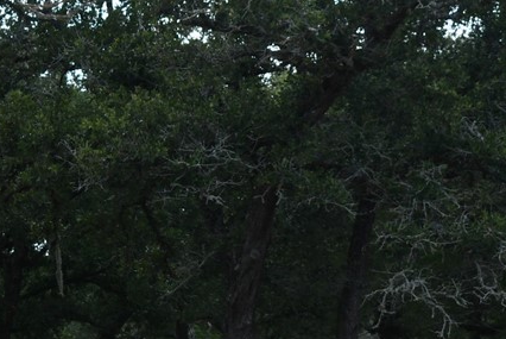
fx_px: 2575
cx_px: -36
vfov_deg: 7.5
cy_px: 203
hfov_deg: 11.1
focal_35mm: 183
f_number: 5.6
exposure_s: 1/250
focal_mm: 36
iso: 100
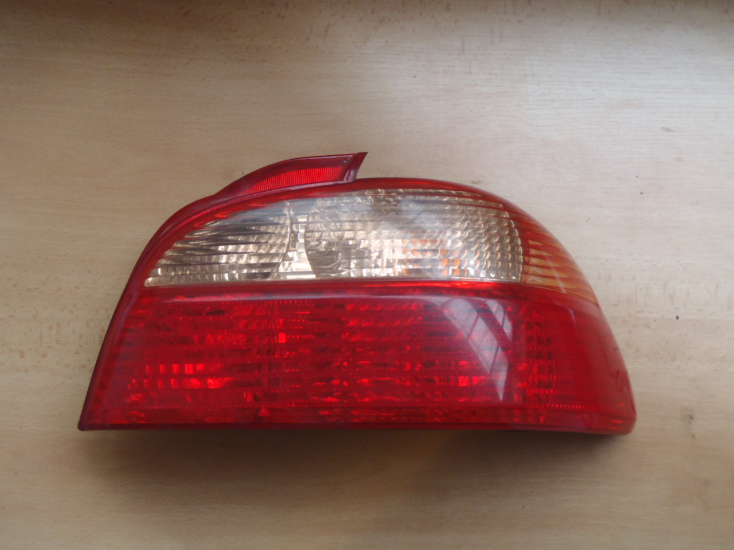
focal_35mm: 37
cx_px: 367
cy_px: 275
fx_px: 785
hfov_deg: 50.1
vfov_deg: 38.7
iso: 320
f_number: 4.7
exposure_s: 1/8
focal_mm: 6.64
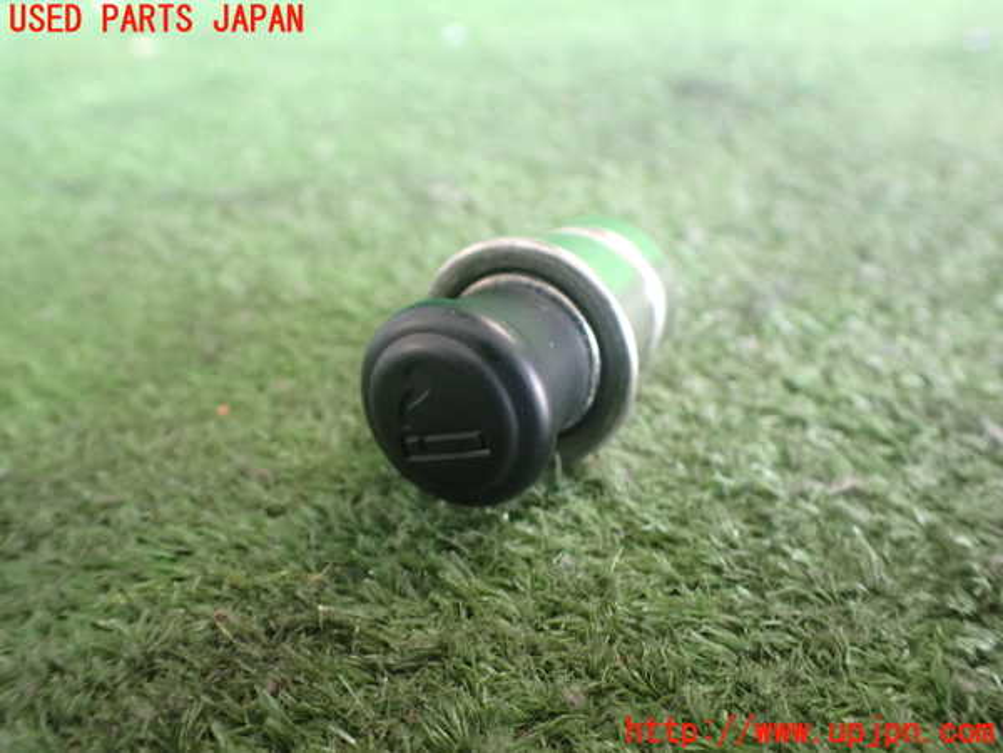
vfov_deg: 46.8
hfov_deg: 60.0
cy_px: 376
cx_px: 502
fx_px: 869
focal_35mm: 30
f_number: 2.3
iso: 800
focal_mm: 5.4
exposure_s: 1/60
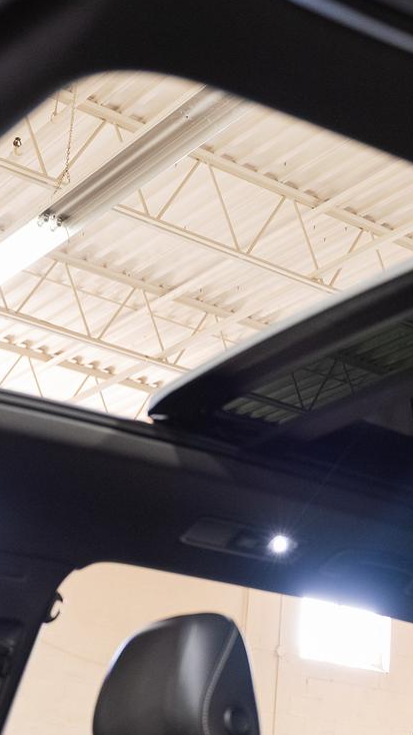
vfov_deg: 31.4
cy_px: 429
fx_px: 1304
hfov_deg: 17.9
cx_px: 302
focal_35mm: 67
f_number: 3.5
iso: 1000
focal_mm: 32.6
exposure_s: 1/40
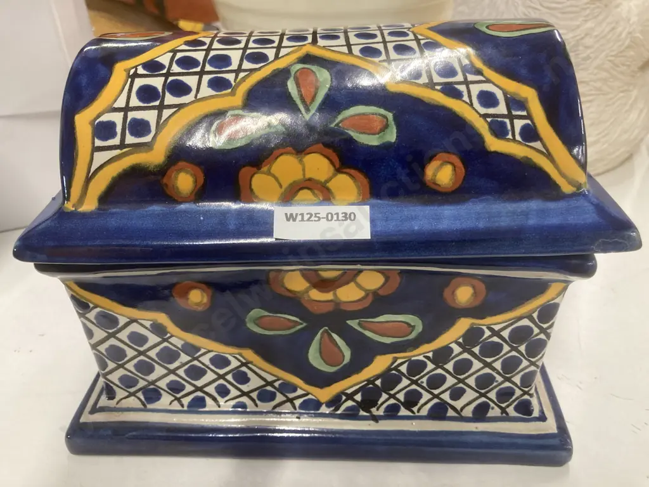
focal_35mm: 28
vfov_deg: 49.7
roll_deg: +2.0
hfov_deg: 63.4
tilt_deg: -36.5
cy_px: 244
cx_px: 324
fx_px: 525
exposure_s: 1/50
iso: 125
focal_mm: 3.99
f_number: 1.8
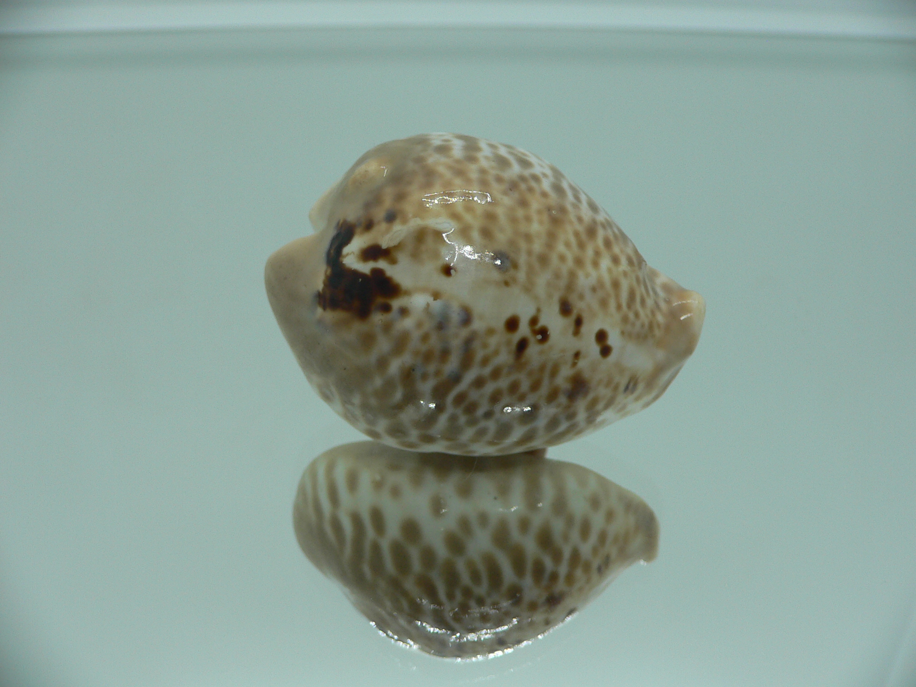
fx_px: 926
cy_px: 344
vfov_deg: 40.7
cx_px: 458
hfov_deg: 52.6
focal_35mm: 35
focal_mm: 4.6
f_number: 2.8
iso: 80
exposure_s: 1/60
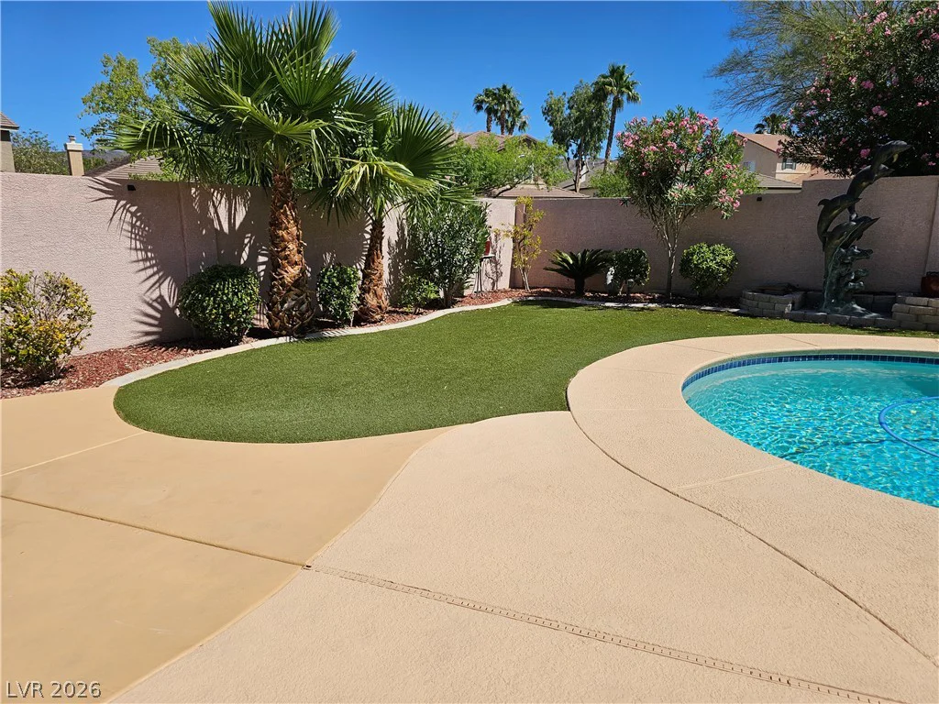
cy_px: 352
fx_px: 624
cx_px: 470
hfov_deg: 73.9
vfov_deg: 58.9
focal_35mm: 23
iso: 12
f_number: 1.7
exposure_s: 1/1732
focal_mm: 6.3
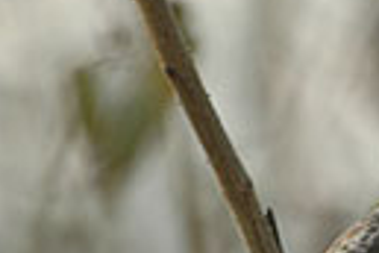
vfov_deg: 0.9
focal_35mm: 1571
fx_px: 16538
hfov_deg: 1.3
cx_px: 444
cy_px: 349
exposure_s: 1/80
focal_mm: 300
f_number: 5.6
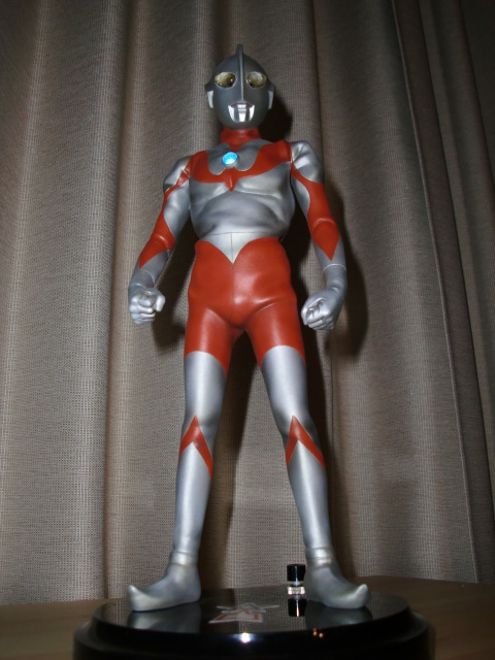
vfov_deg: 51.4
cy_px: 330
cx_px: 248
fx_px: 686
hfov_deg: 39.7
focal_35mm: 36
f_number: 2.8
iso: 125
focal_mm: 6.3
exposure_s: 1/30
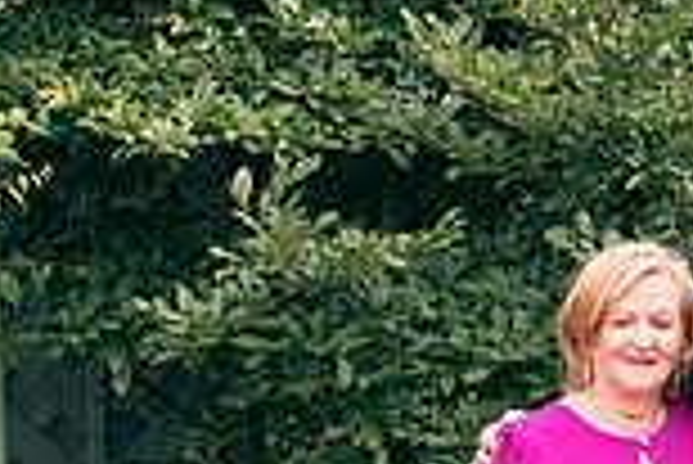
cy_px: 453
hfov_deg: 15.4
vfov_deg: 10.7
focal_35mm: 128
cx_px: 824
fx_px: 2466
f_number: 6.3
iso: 160
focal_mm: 34
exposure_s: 1/160
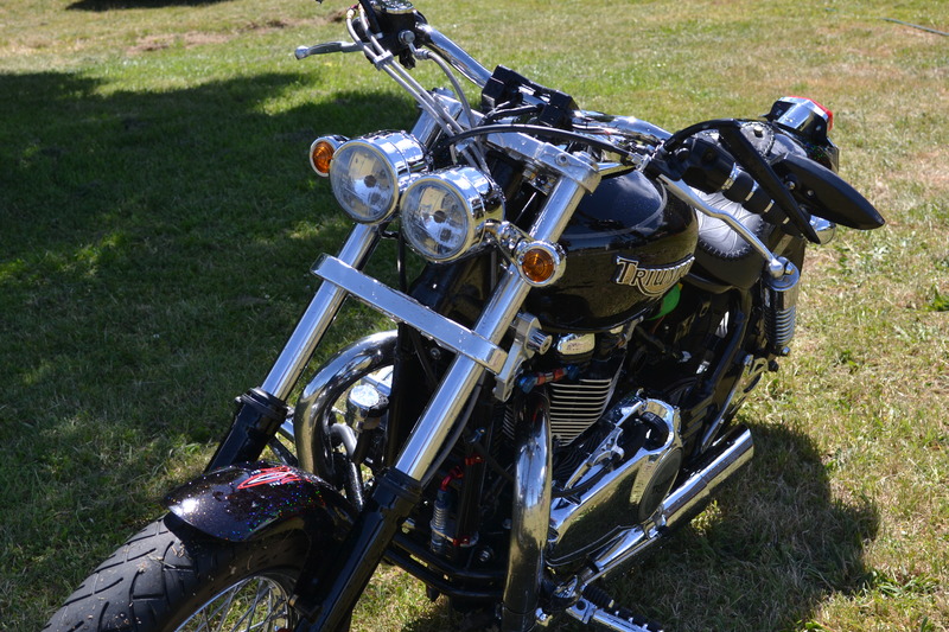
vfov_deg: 23.8
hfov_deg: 35.1
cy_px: 316
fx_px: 1502
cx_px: 474
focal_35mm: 57
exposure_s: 1/200
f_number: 7.1
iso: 100
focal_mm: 38
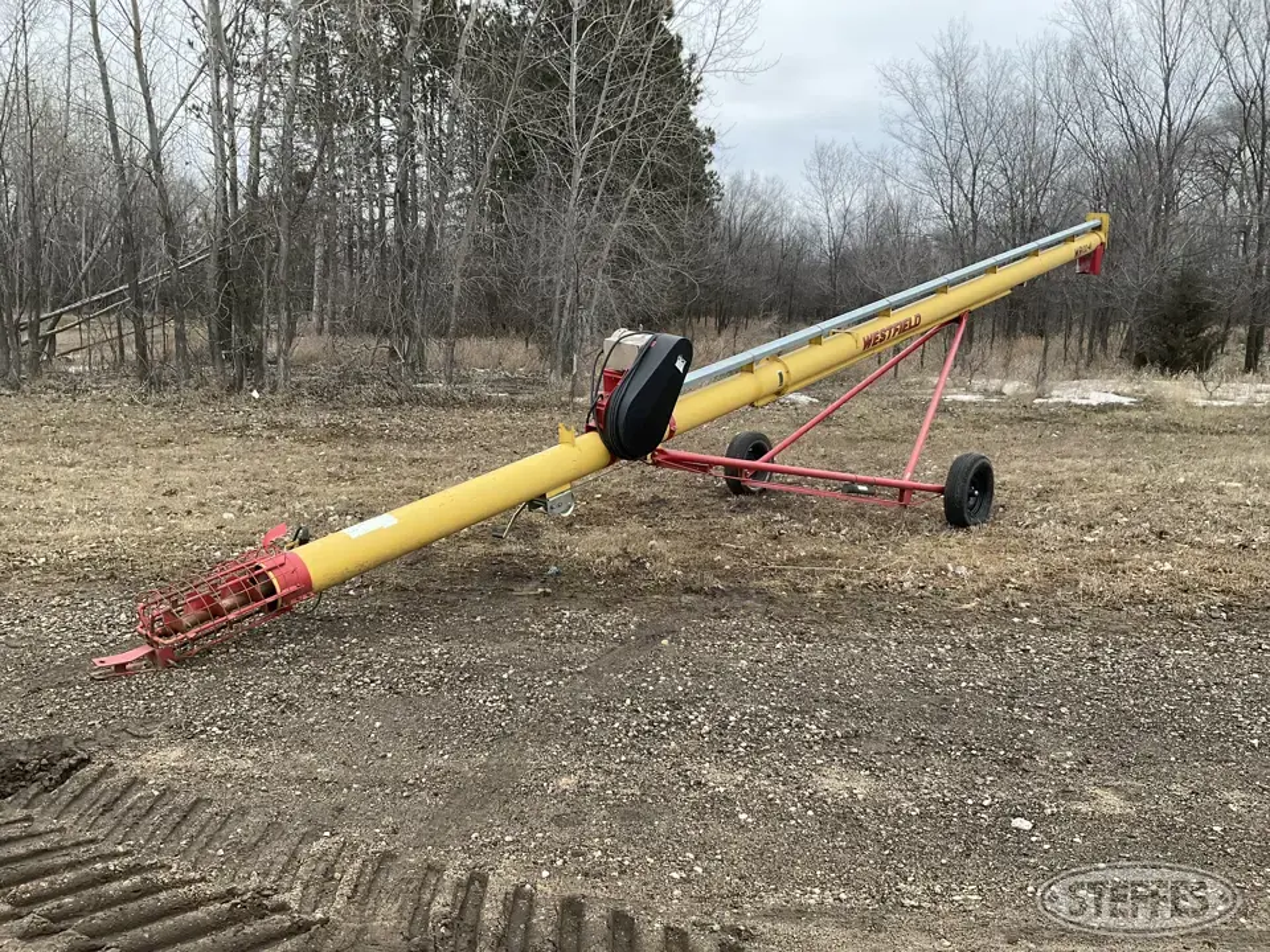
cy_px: 476
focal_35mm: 29
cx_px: 635
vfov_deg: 48.2
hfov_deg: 61.7
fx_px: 1064
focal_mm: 3
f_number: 1.8
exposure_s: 1/122
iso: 32
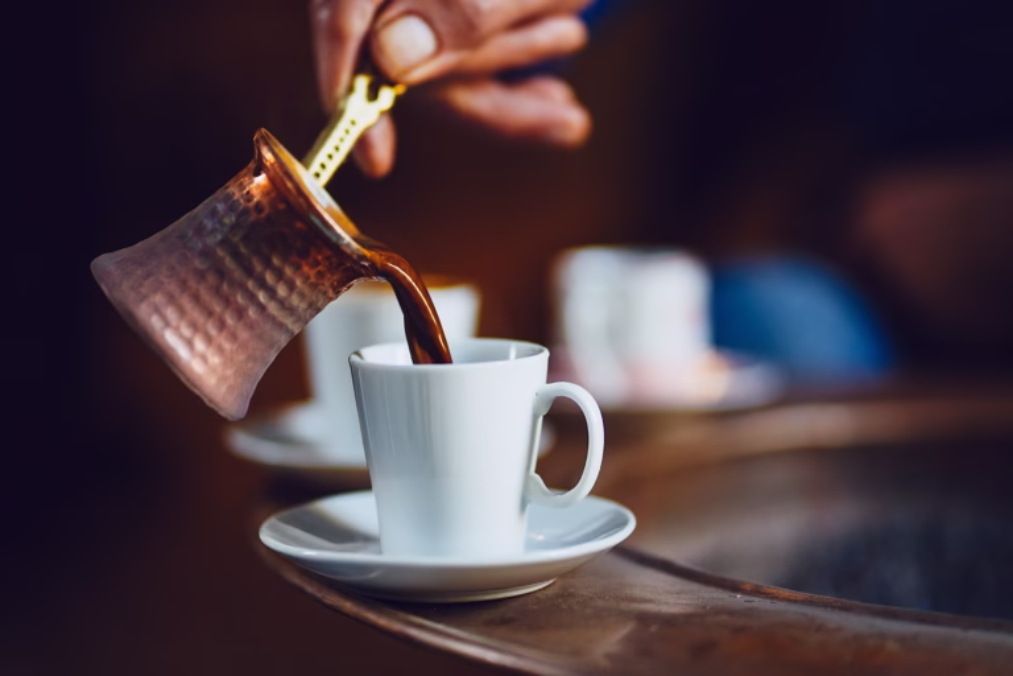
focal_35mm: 85
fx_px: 2392
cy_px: 338
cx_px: 506
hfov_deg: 23.9
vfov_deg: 16.1
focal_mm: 85
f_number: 1.8
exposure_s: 1/400
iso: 1250
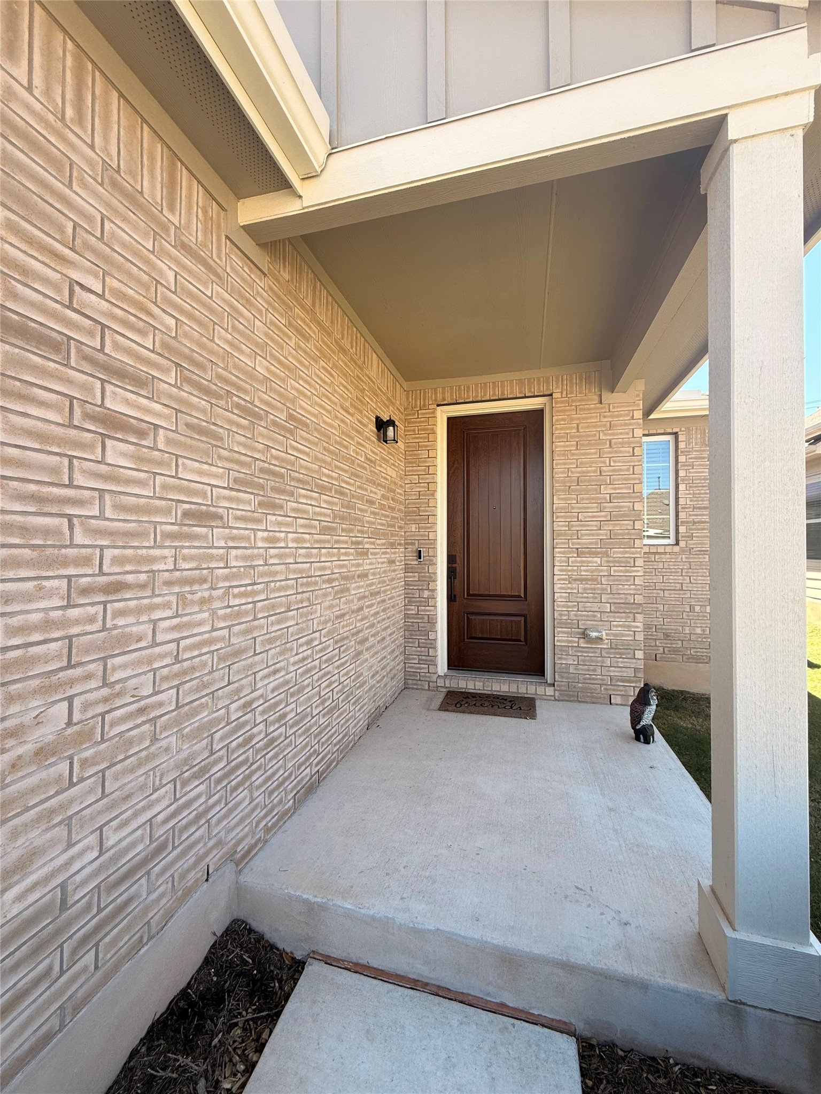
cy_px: 547
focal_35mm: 14
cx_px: 410
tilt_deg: +0.8
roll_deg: -0.8
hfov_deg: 85.7
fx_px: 443
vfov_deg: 102.1
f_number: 2.2
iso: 50
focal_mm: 2.22
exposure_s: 1/234
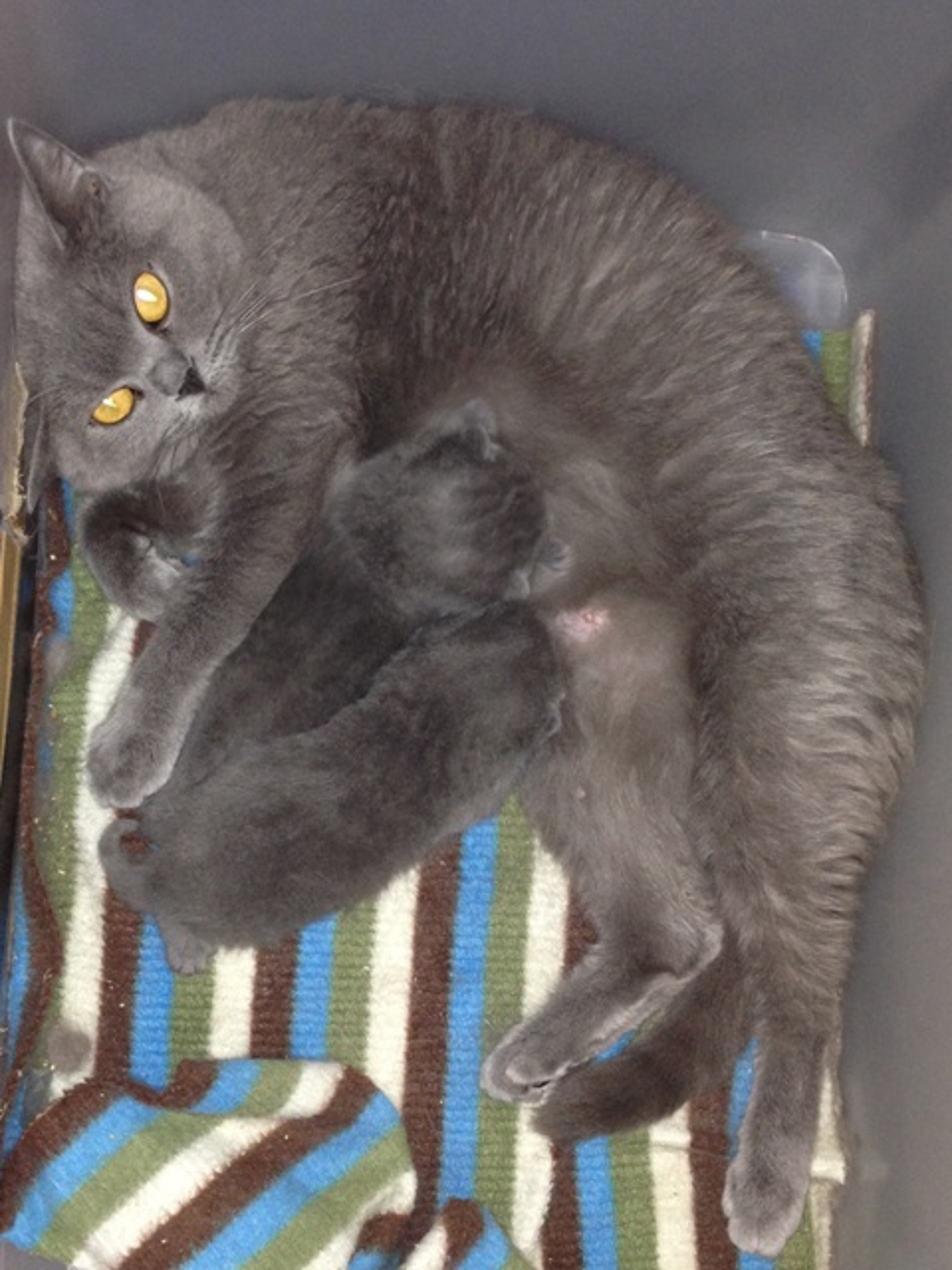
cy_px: 635
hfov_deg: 42.9
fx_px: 1210
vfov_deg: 55.4
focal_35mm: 33
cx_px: 476
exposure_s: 1/16
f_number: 2.4
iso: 125
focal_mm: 4.13
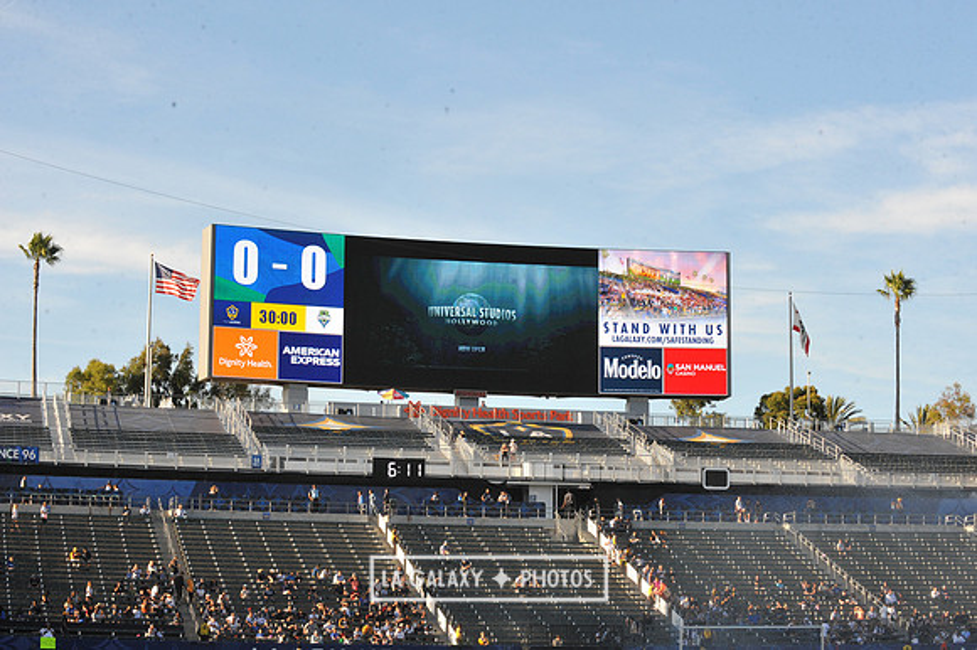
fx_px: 2170
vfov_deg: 17.0
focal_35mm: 80
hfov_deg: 25.4
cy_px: 325
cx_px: 488
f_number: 14
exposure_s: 1/800
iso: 1600
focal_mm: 80
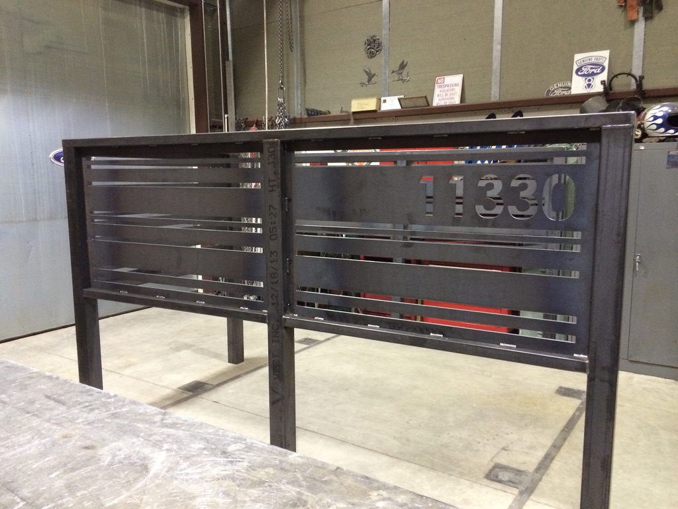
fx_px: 588
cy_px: 254
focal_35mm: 30
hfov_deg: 60.0
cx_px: 339
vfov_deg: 46.8
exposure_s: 1/30
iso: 400
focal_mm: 4.12
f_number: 2.2
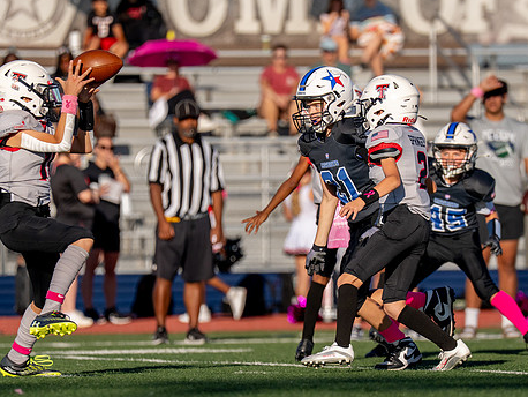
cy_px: 267
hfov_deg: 4.2
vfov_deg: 3.2
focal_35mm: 470
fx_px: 7173
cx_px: 376
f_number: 2.8
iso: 160
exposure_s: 1/5000
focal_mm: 200
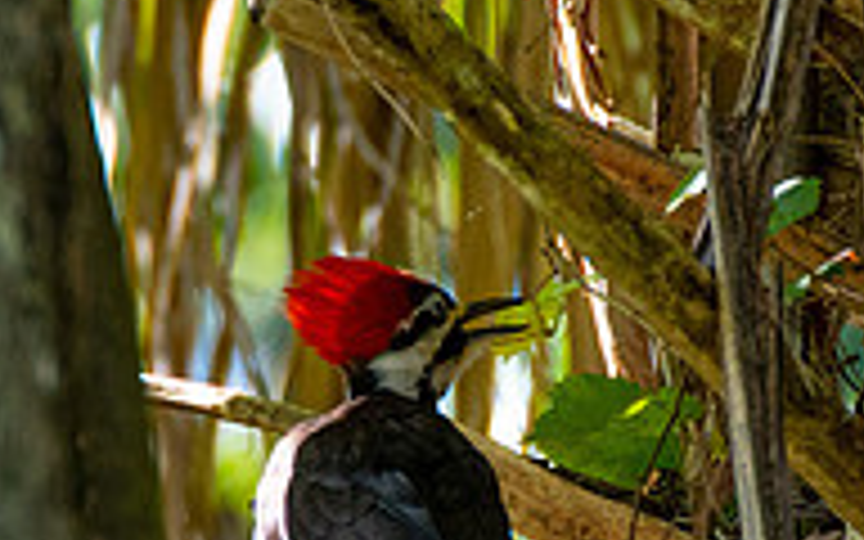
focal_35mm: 1746
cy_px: 439
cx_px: 388
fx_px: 41113
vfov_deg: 0.8
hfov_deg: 1.2
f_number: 5.6
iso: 640
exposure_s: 1/500
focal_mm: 300
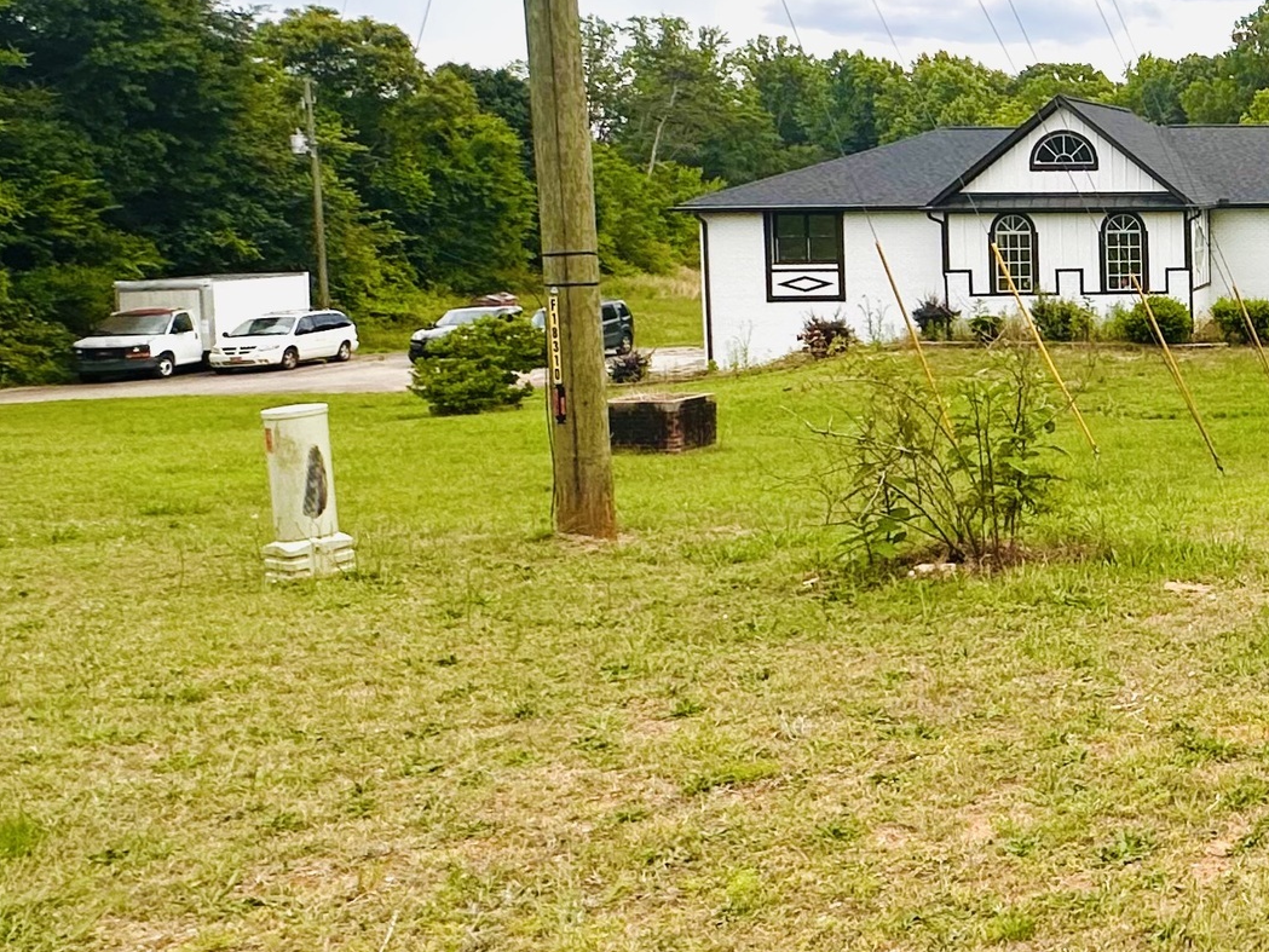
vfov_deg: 34.4
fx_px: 1503
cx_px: 1585
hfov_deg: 34.7
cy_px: 237
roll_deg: +0.0
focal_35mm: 41
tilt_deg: -2.3
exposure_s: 1/518
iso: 40
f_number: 2.2
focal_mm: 2.22
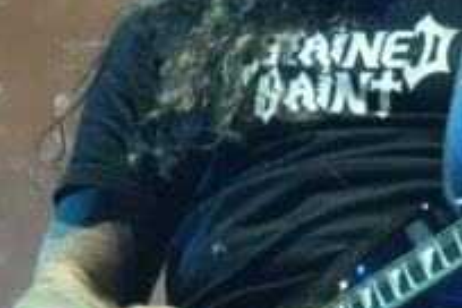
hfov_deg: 3.3
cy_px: 52
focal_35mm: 634
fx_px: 8136
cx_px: 356
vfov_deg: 2.2
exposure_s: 1/200
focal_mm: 112
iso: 4000
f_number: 5.6
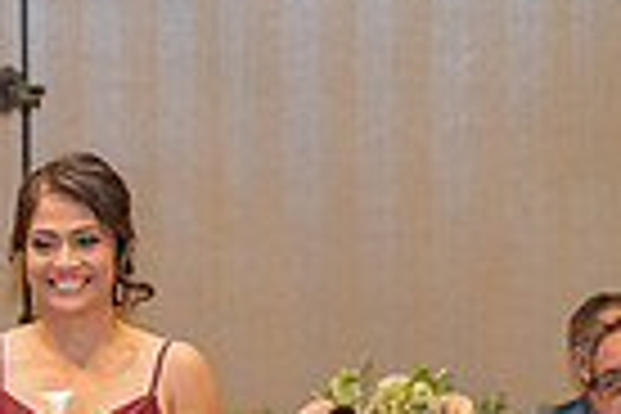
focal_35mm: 462
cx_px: -153
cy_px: 731
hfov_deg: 4.4
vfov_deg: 3.0
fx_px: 7969
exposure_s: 1/160
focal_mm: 110
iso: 1250
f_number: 3.2
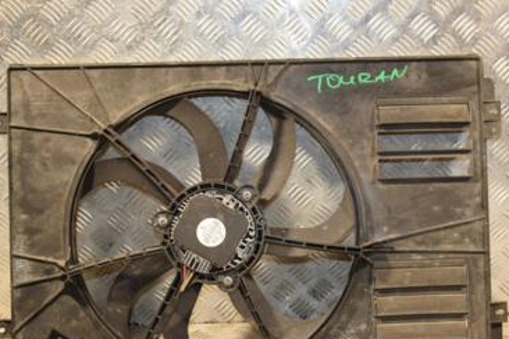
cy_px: 200
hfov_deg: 33.7
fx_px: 834
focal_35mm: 59
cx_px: 335
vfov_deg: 23.0
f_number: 5
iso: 800
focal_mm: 24
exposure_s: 1/125
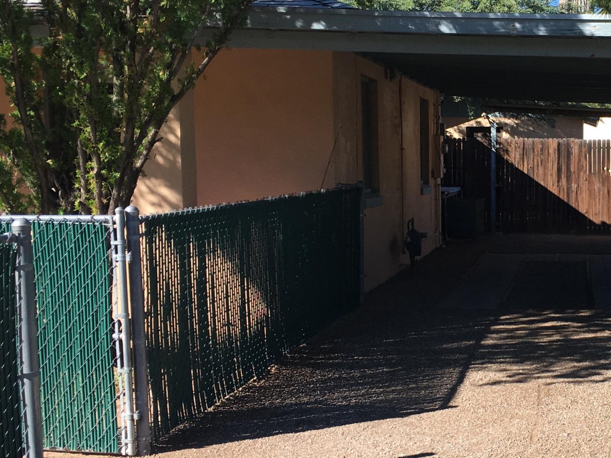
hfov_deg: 31.9
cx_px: 569
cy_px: 267
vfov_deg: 25.6
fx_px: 1006
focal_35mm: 57
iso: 25
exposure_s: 1/725
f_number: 2.2
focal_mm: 4.15
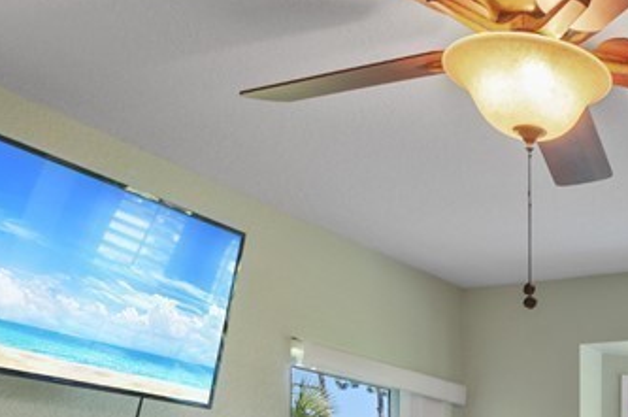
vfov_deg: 22.4
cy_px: 628
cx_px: 773
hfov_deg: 32.5
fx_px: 854
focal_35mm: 49
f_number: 8
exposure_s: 1/1.67
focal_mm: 10
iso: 200
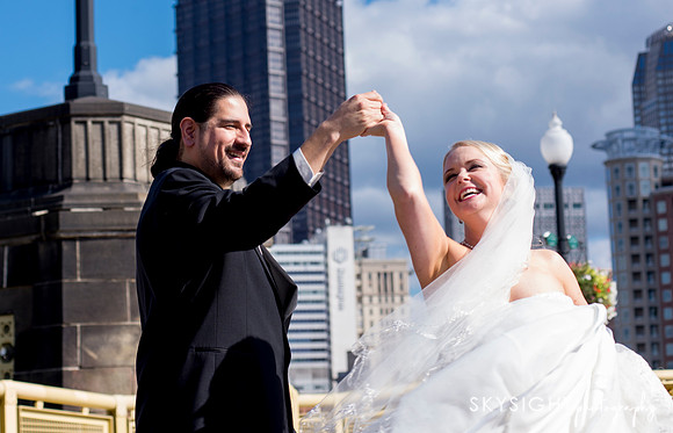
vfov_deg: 12.4
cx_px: 231
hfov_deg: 19.2
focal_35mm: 107
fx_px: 1986
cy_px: 139
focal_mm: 80
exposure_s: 1/500
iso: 200
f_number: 7.1
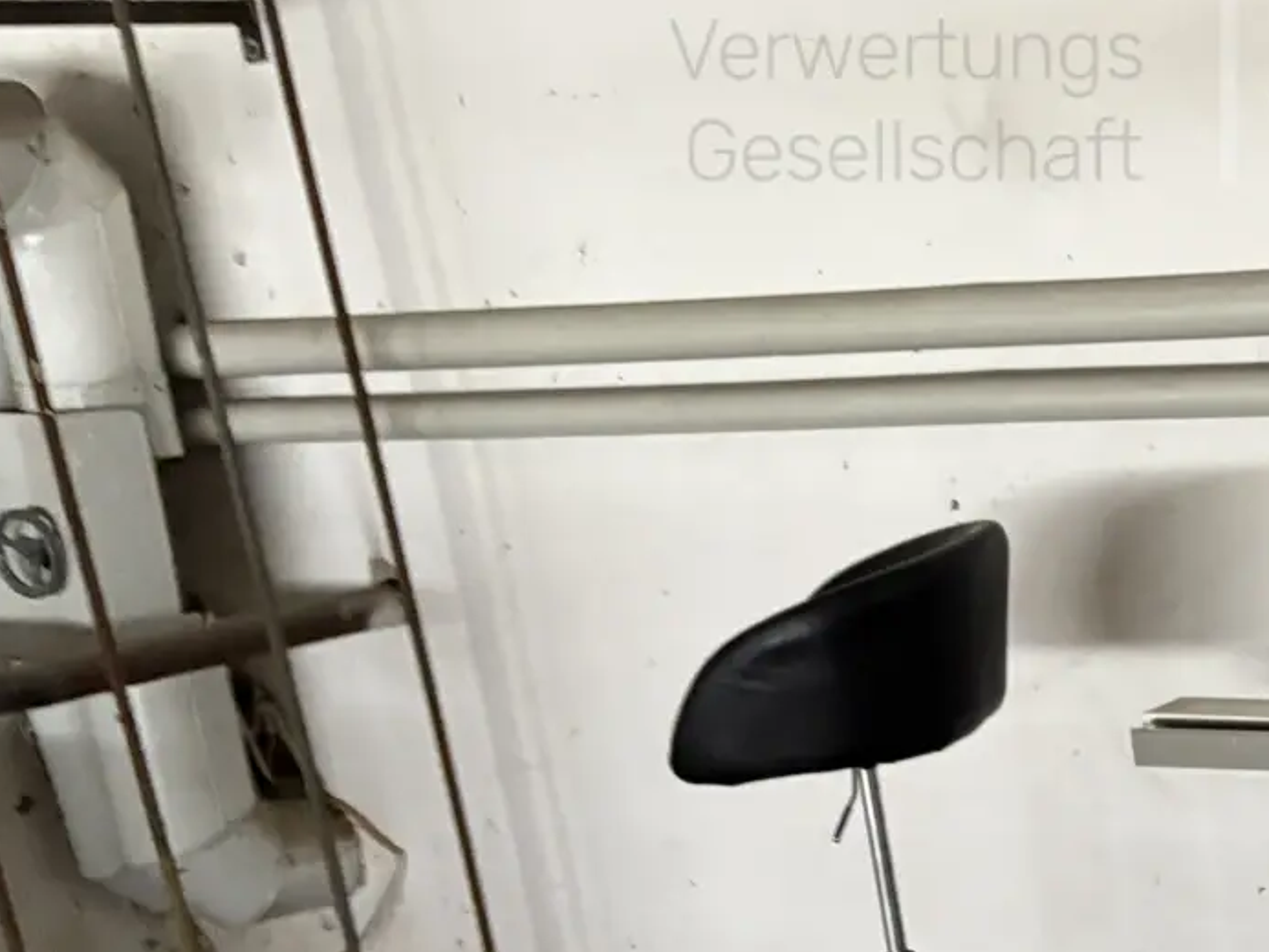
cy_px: 965
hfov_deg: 23.4
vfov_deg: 19.8
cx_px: 1721
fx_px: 2640
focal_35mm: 72
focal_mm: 5.96
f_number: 1.6
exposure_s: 1/53
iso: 500
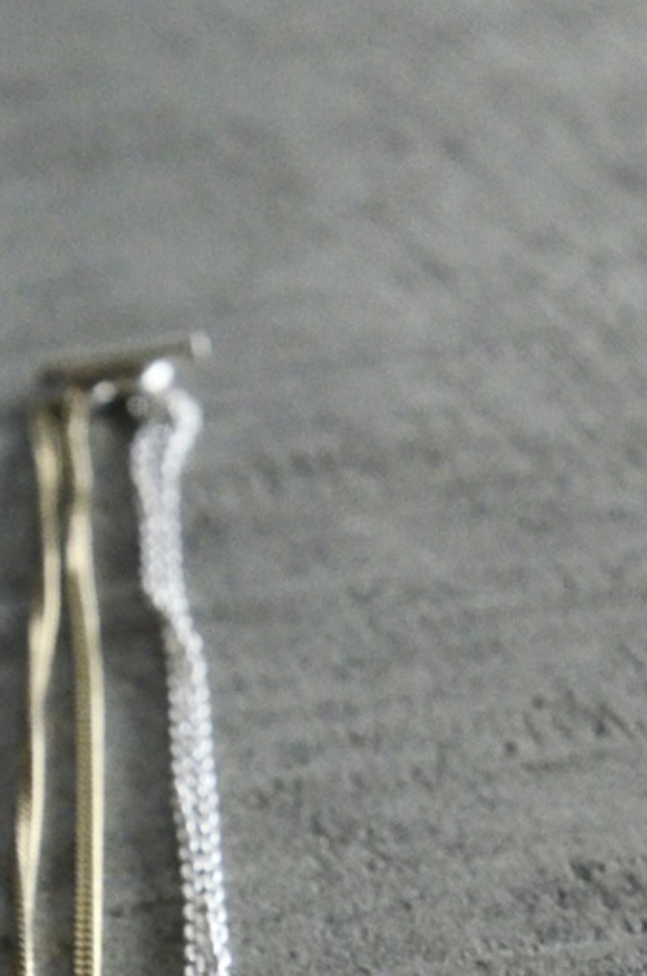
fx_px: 4208
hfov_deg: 8.8
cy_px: 1207
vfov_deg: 12.9
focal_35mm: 155
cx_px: 101
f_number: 6.3
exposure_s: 1/40
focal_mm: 35
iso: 2500
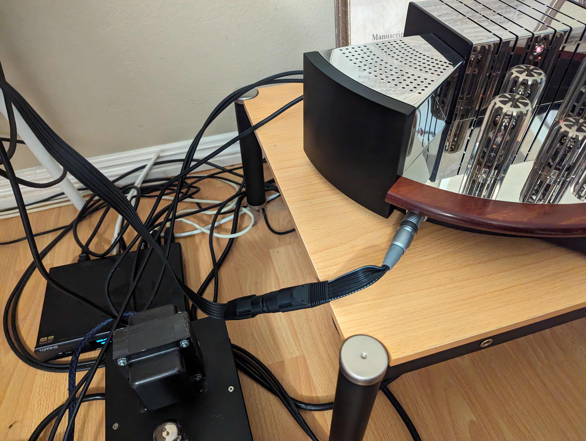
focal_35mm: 24
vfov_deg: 56.9
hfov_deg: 71.5
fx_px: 407
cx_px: 293
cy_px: 220
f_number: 1.85
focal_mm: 6.81
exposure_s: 1/24
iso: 2698
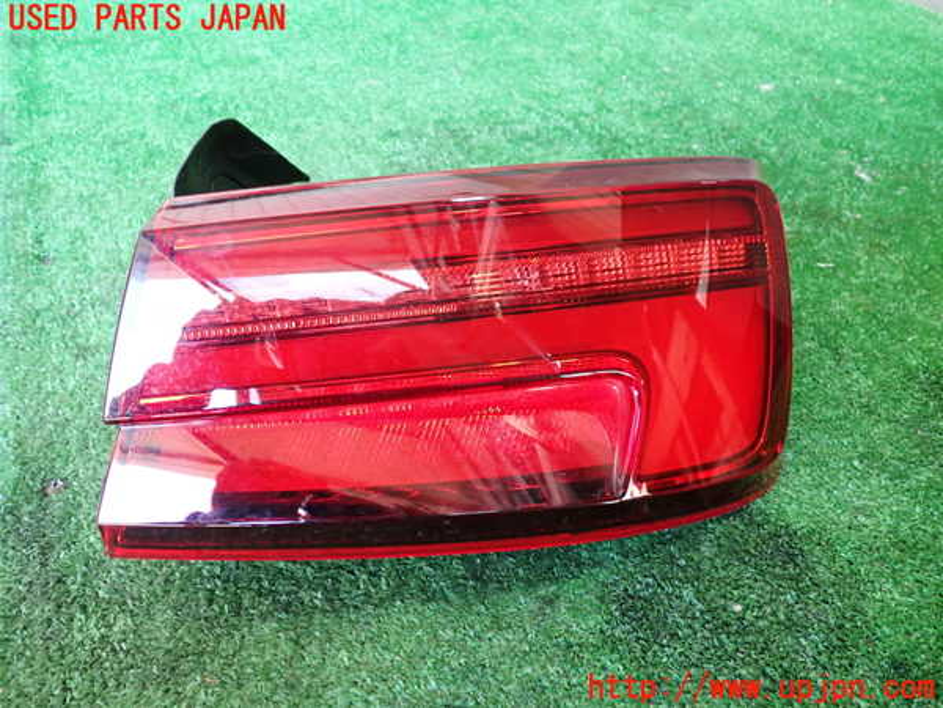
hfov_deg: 60.0
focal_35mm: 30
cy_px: 354
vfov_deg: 46.8
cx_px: 472
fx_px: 817
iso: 400
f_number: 2.3
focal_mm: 5.4
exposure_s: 1/30
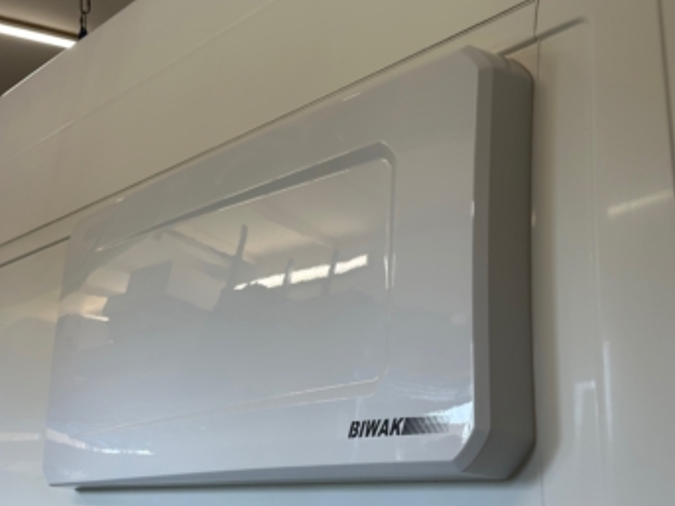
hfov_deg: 34.4
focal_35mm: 56
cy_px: 270
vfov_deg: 26.1
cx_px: 325
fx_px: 1092
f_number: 1.78
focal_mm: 6.86
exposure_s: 1/100
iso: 50
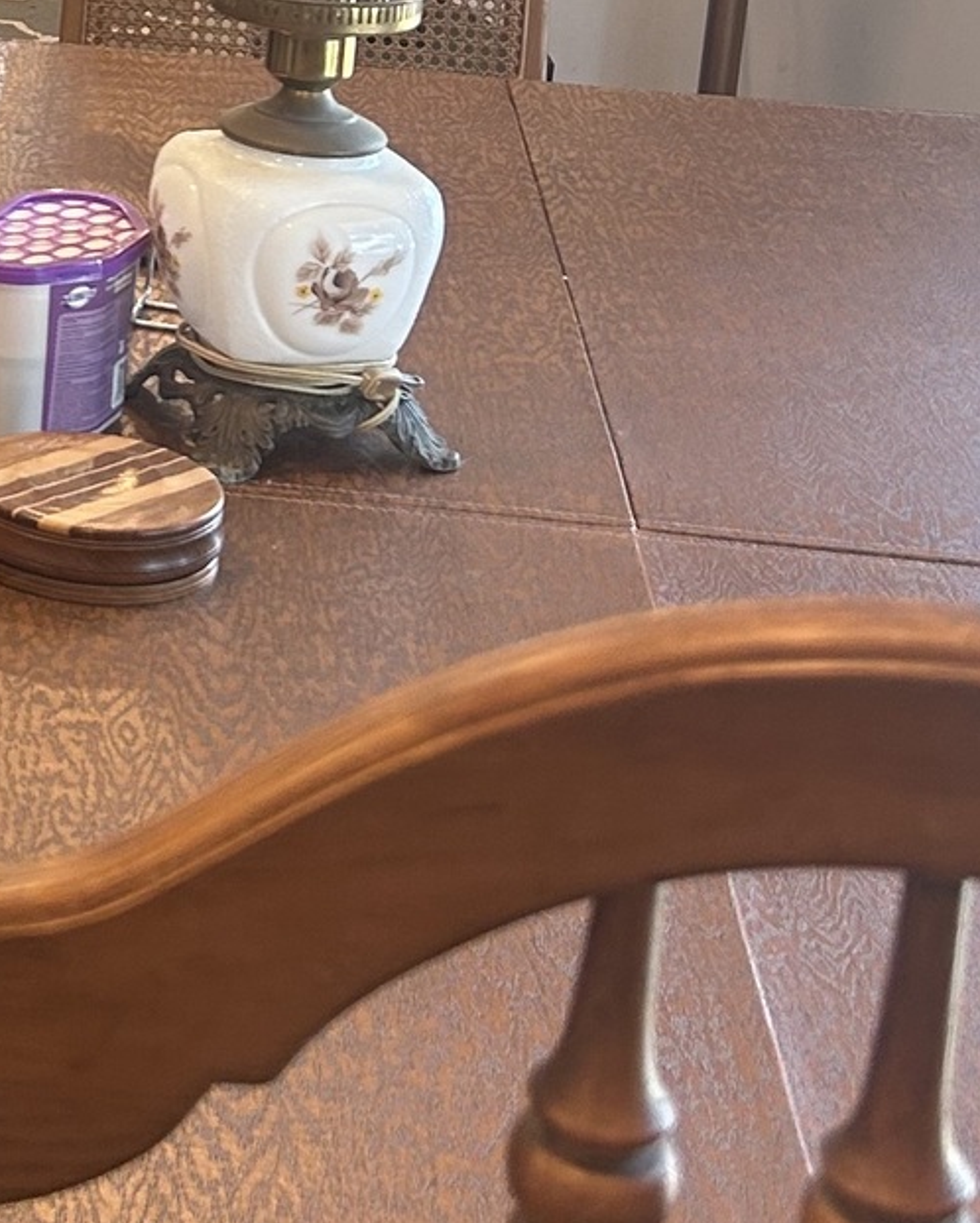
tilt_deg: -11.6
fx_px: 3406
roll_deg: -2.2
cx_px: -435
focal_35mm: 94
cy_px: -224
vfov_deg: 19.3
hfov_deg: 15.3
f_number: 1.5
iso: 80
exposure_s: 1/120
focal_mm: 5.7
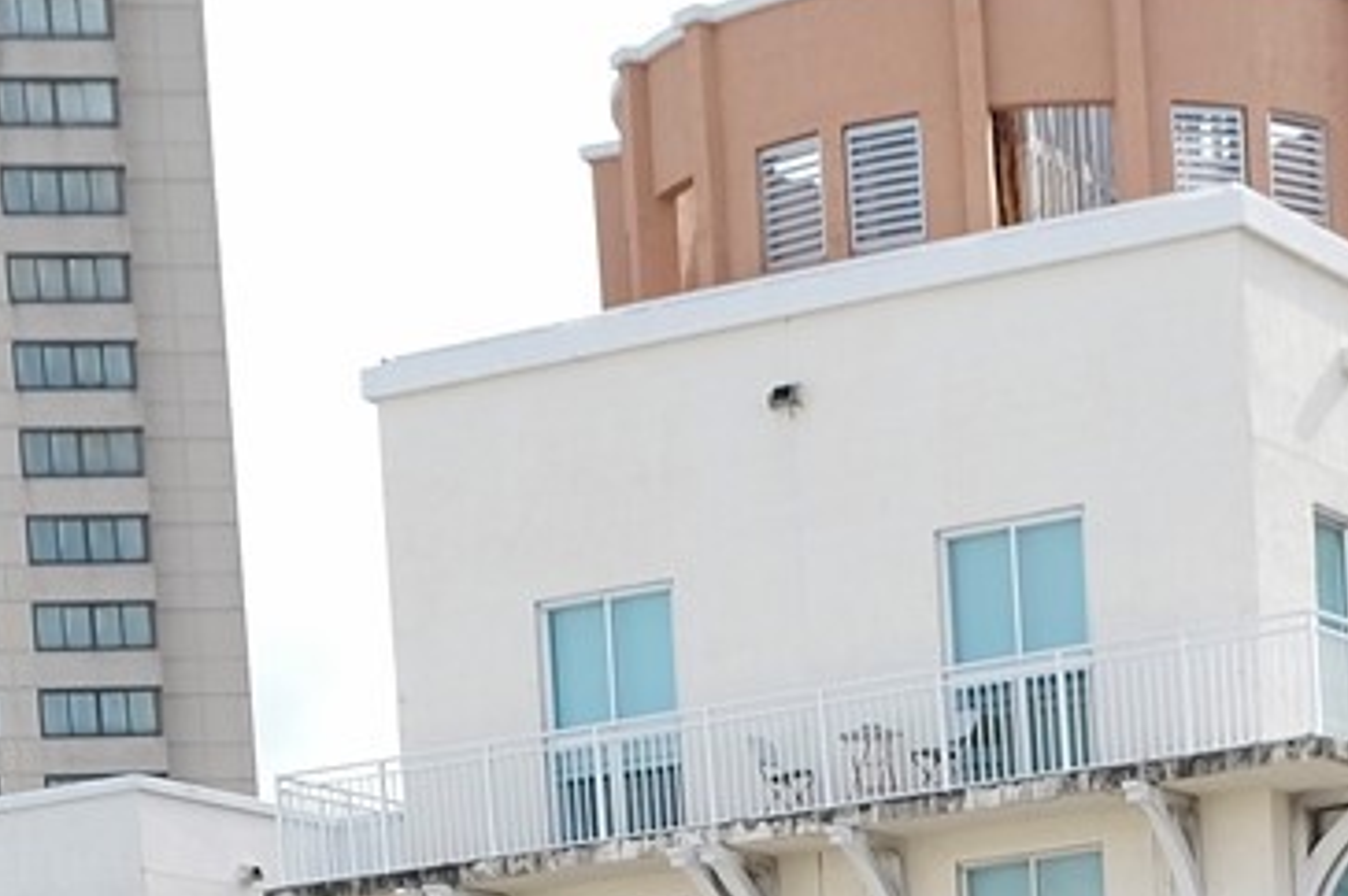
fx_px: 4714
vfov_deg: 10.1
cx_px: 935
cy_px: 1761
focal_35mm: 126
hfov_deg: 16.2
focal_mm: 18
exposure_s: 1/200
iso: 160
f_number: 5
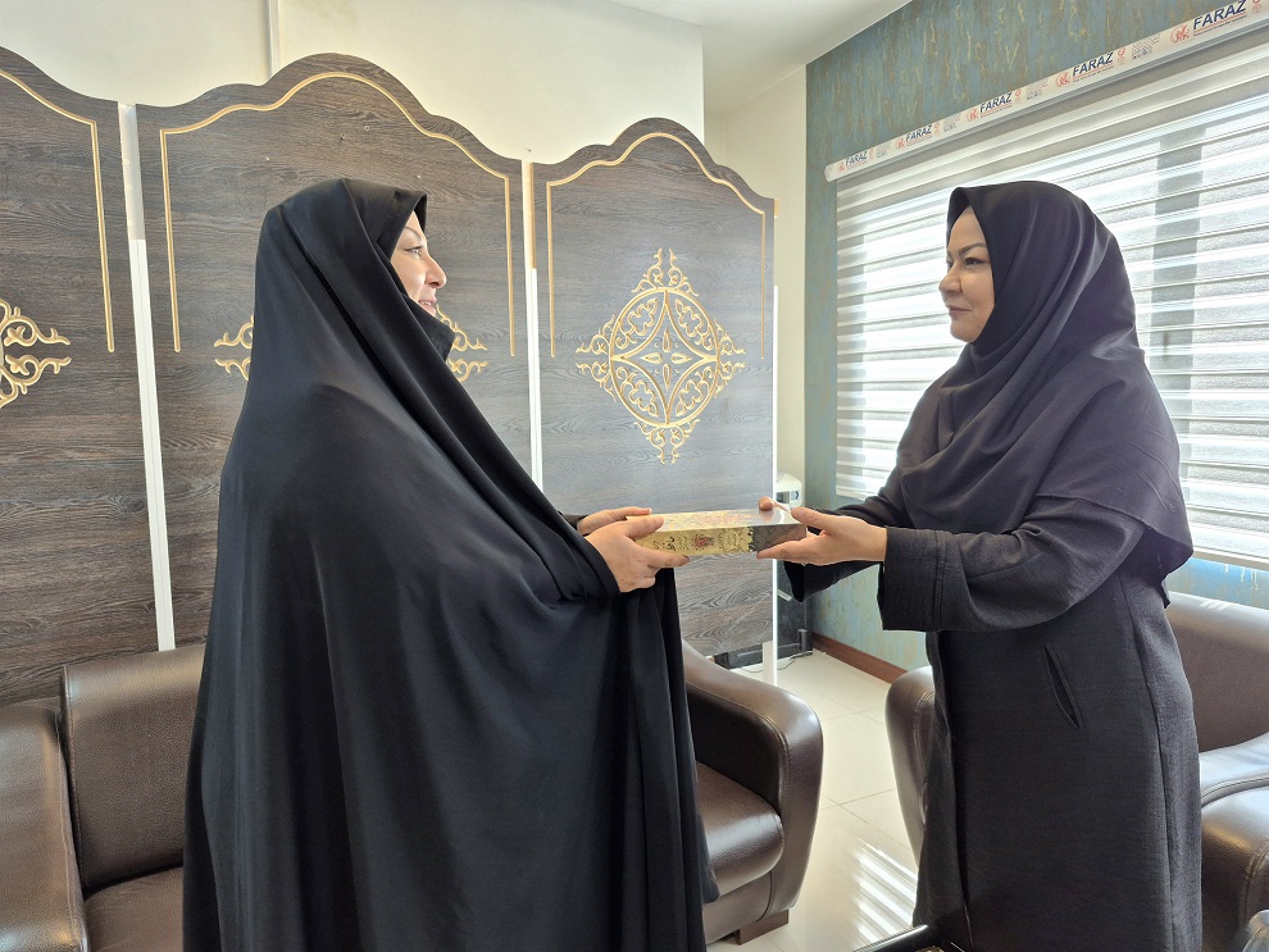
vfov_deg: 58.9
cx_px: 634
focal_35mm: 23
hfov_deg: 73.9
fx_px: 843
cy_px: 476
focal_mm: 5.4
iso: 40
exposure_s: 1/100
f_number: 1.8
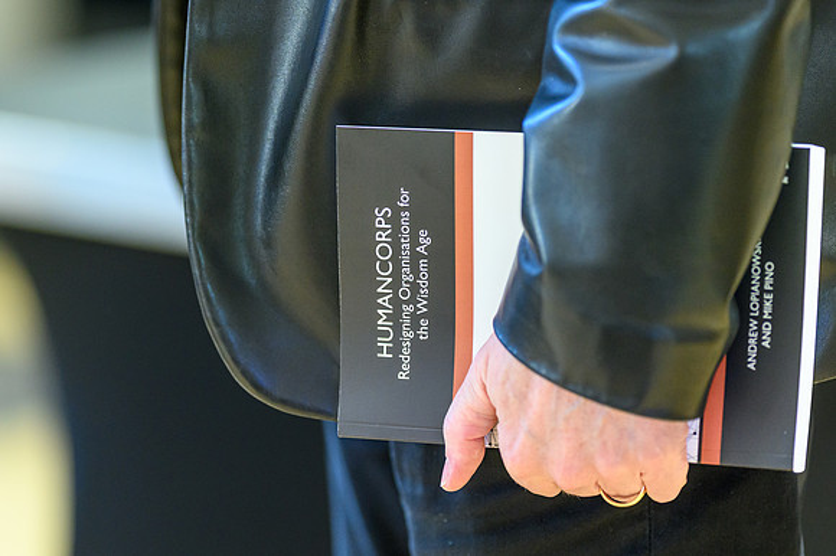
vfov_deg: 6.7
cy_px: 278
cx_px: 418
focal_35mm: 206
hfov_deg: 10.0
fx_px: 4775
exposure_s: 1/200
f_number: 1.8
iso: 1600
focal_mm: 135
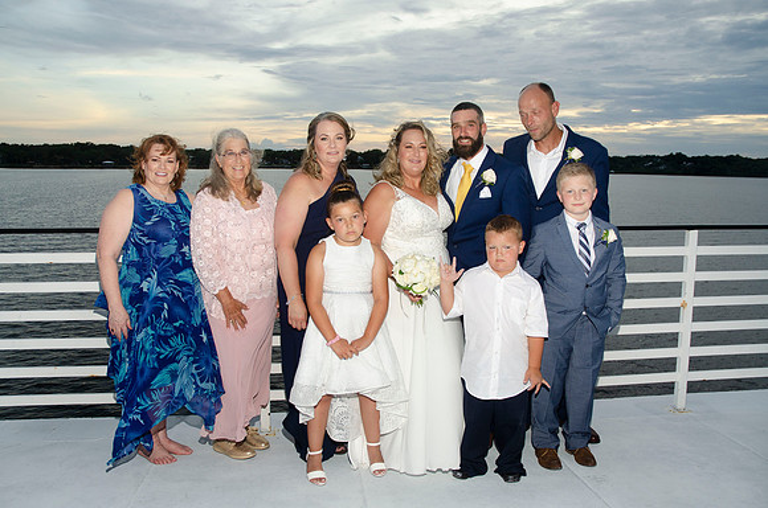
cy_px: 254
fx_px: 575
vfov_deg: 47.7
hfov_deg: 67.5
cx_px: 384
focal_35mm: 27
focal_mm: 18
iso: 200
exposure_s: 1/125
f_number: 5.6
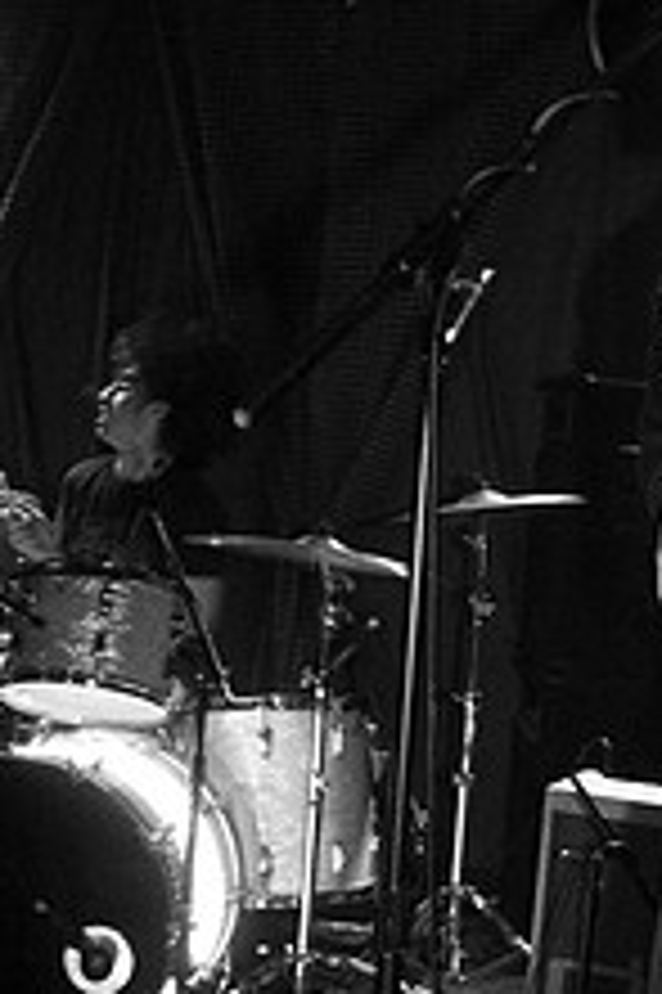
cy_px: 540
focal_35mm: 61
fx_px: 1685
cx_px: 453
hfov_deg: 22.1
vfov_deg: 32.9
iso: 800
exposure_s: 1/40
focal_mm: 20
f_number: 2.8
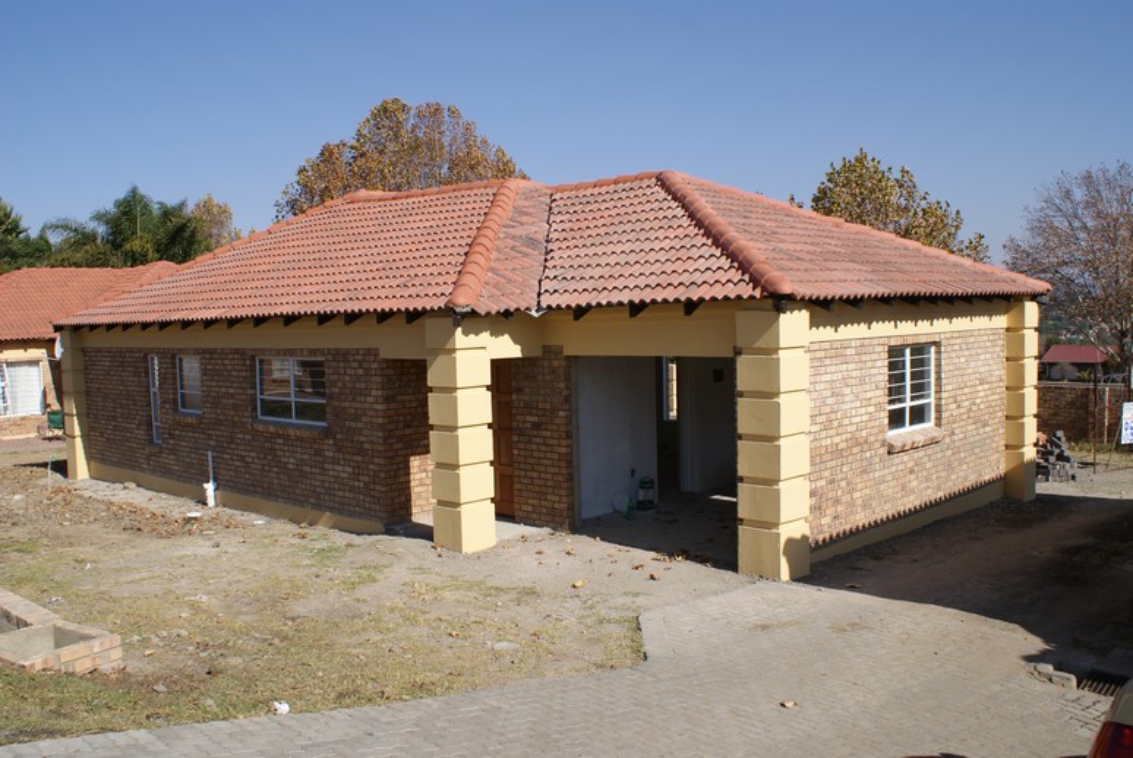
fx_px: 945
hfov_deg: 61.9
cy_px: 379
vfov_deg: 43.7
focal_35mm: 30
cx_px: 566
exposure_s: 1/160
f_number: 10
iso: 100
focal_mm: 20
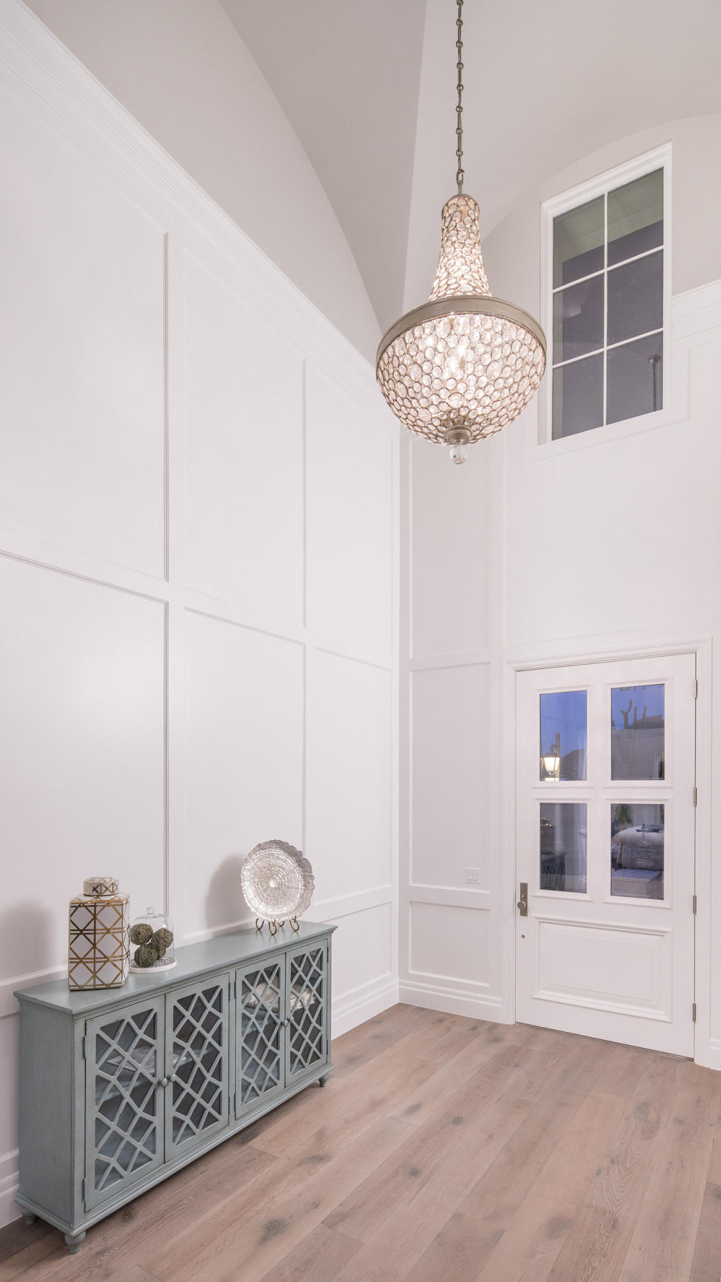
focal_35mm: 18
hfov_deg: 61.0
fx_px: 612
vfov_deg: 92.7
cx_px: 363
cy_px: 646
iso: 1000
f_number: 8
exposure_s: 1/20
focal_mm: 17
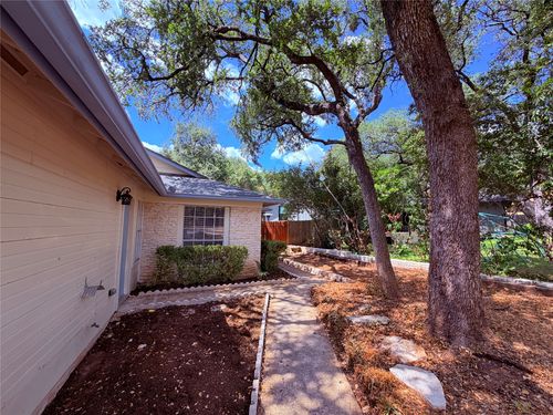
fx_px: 224
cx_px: 276
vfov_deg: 85.7
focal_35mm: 14
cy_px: 208
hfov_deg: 102.1
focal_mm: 2.22
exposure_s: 1/379
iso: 50
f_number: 2.2
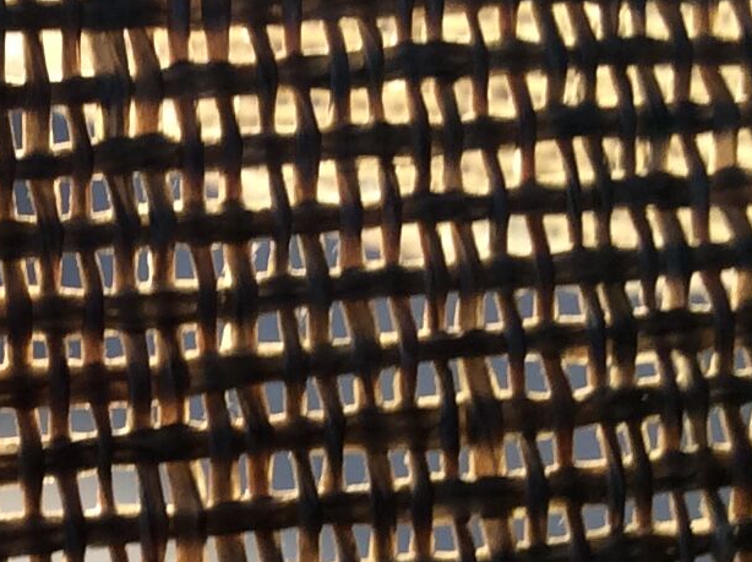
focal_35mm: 135
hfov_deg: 13.8
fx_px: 2929
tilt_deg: -19.0
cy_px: 594
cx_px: -331
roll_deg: +1.8
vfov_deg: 10.8
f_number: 2.4
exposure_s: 1/33
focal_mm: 3.3
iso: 40
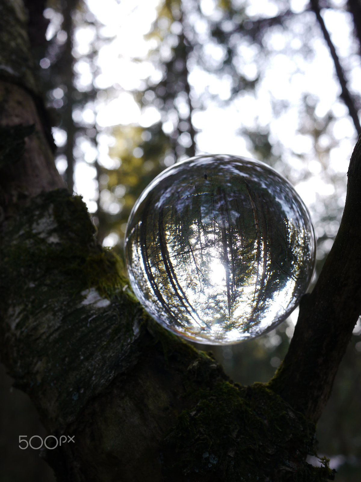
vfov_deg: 46.8
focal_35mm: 40
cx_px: 180
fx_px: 556
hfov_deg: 36.0
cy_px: 241
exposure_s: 1/60
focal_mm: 20
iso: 160
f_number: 3.5
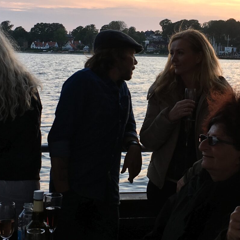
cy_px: 81
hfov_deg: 21.0
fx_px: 643
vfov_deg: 21.1
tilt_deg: -1.5
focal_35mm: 82
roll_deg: -0.3
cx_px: 173
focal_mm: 4.15
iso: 25
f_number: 2.2
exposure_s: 1/156
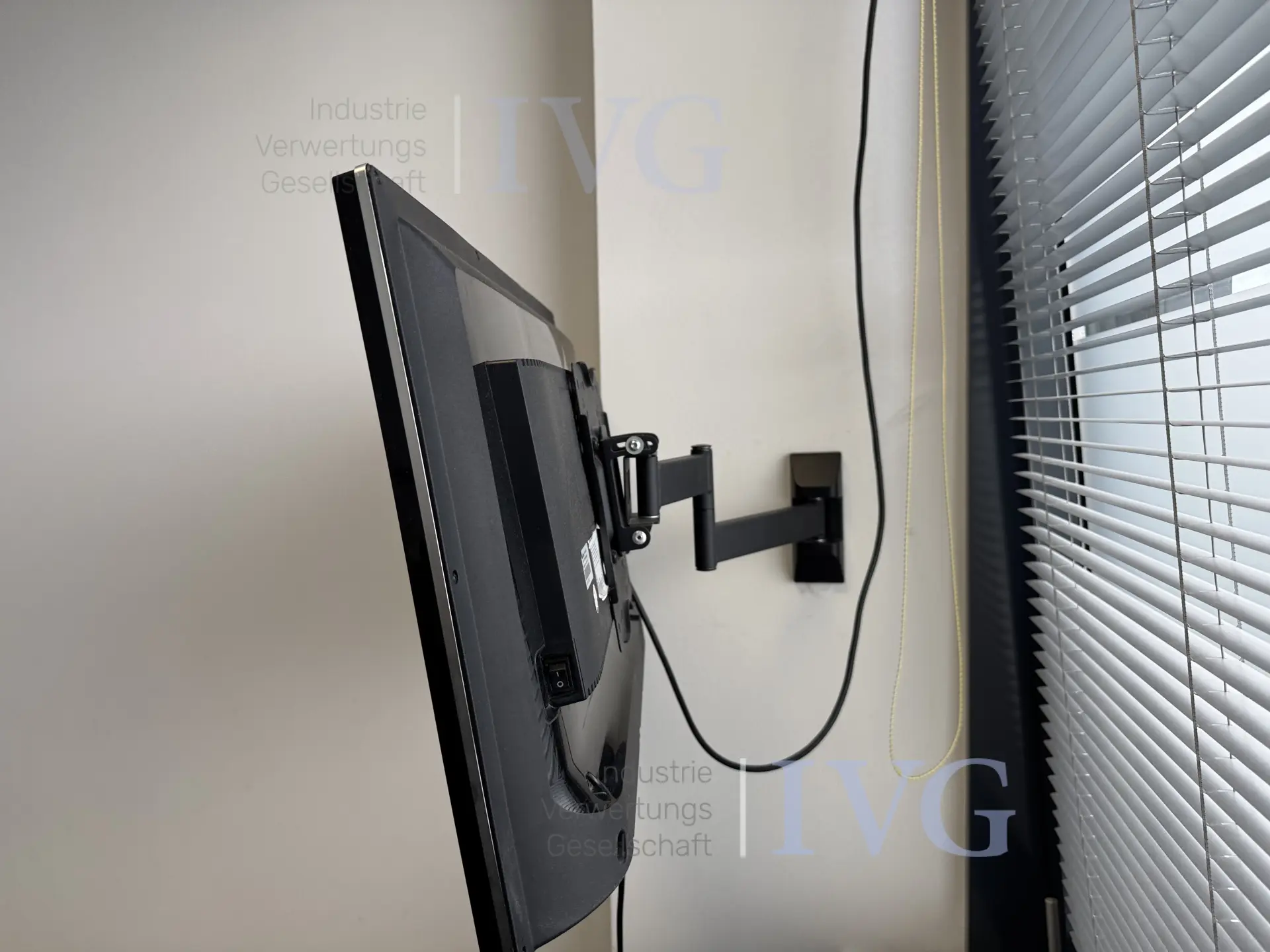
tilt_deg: -1.2
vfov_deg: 56.8
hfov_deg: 71.6
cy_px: 476
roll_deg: +1.5
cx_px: 635
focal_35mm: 24
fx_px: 881
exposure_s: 1/157
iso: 64
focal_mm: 6.76
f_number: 1.78
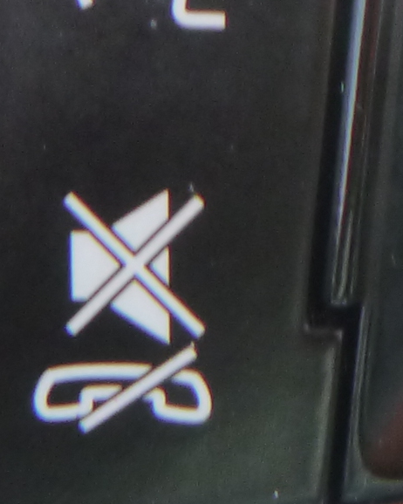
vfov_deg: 12.4
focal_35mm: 154
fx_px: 2297
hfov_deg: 9.3
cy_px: 44
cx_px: 871
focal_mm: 4.5
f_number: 3.9
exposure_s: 1/25
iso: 160
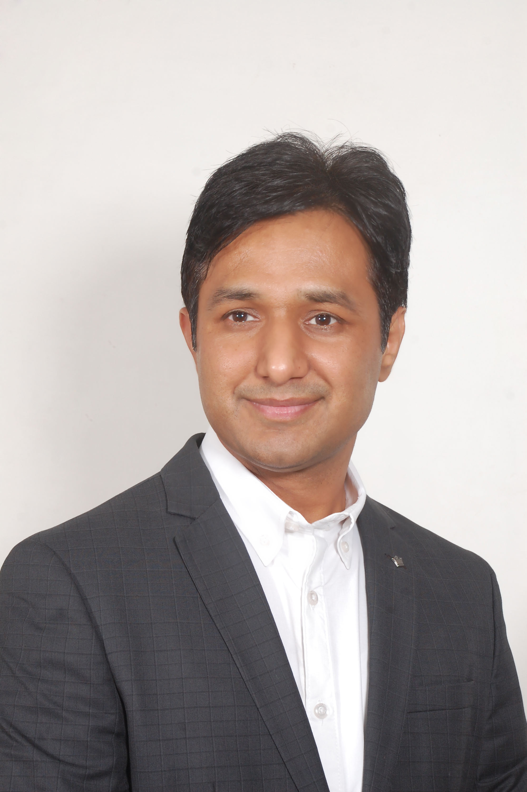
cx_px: 264
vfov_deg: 23.4
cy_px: 396
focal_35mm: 87
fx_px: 1914
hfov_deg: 15.7
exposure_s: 1/100
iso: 400
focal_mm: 58
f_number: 6.3
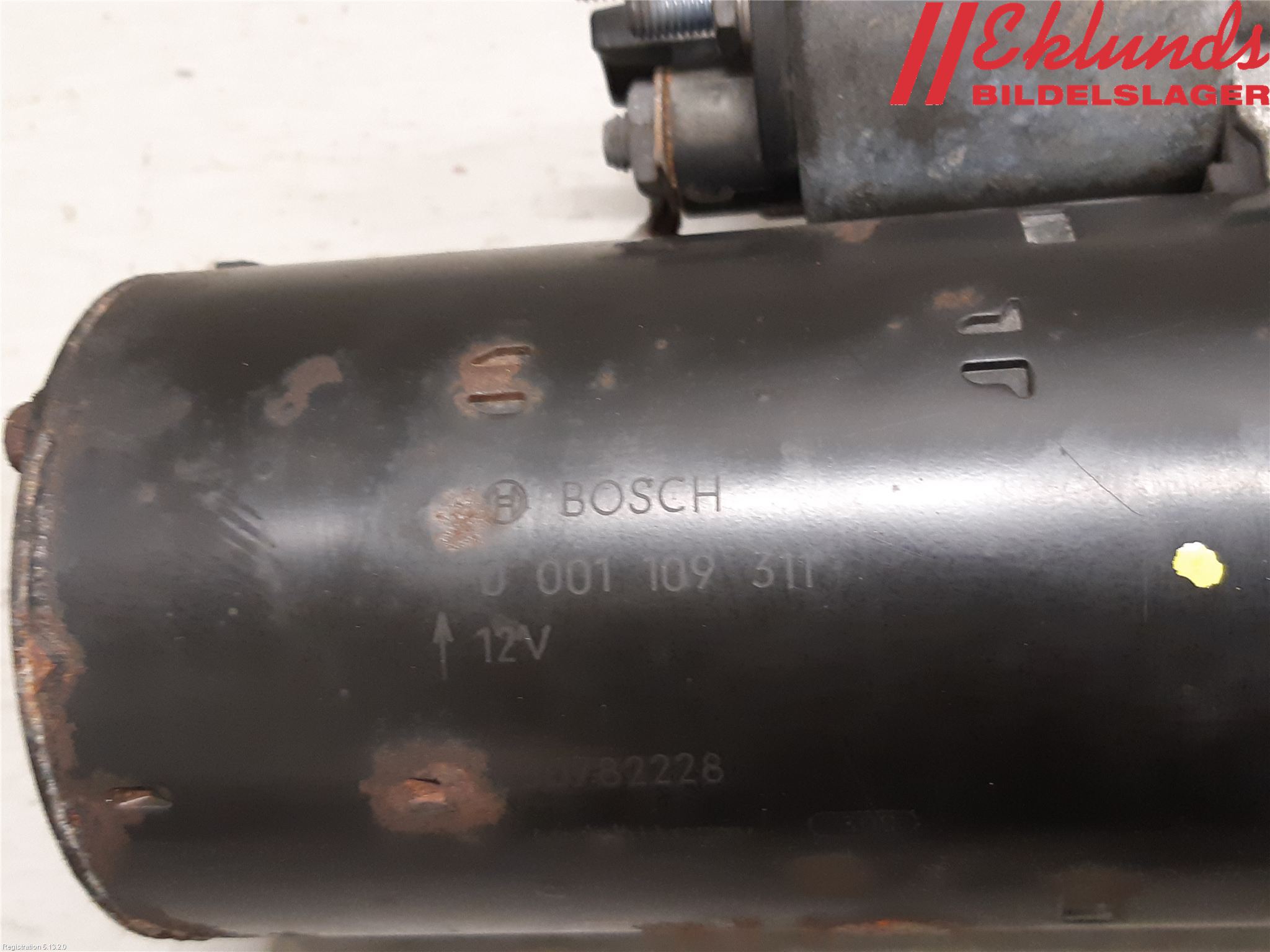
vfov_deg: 53.1
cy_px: 476
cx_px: 635
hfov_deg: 67.3
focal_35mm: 26
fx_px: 954
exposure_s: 1/33
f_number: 1.7
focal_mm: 3.93
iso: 200
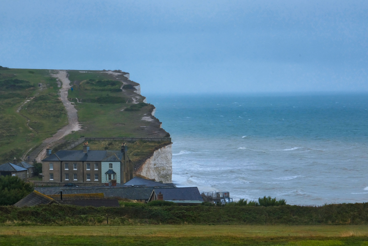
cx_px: 184
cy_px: 123
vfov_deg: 11.4
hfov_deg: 17.1
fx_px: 1227
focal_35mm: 120
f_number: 22
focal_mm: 80
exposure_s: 1/26
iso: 800
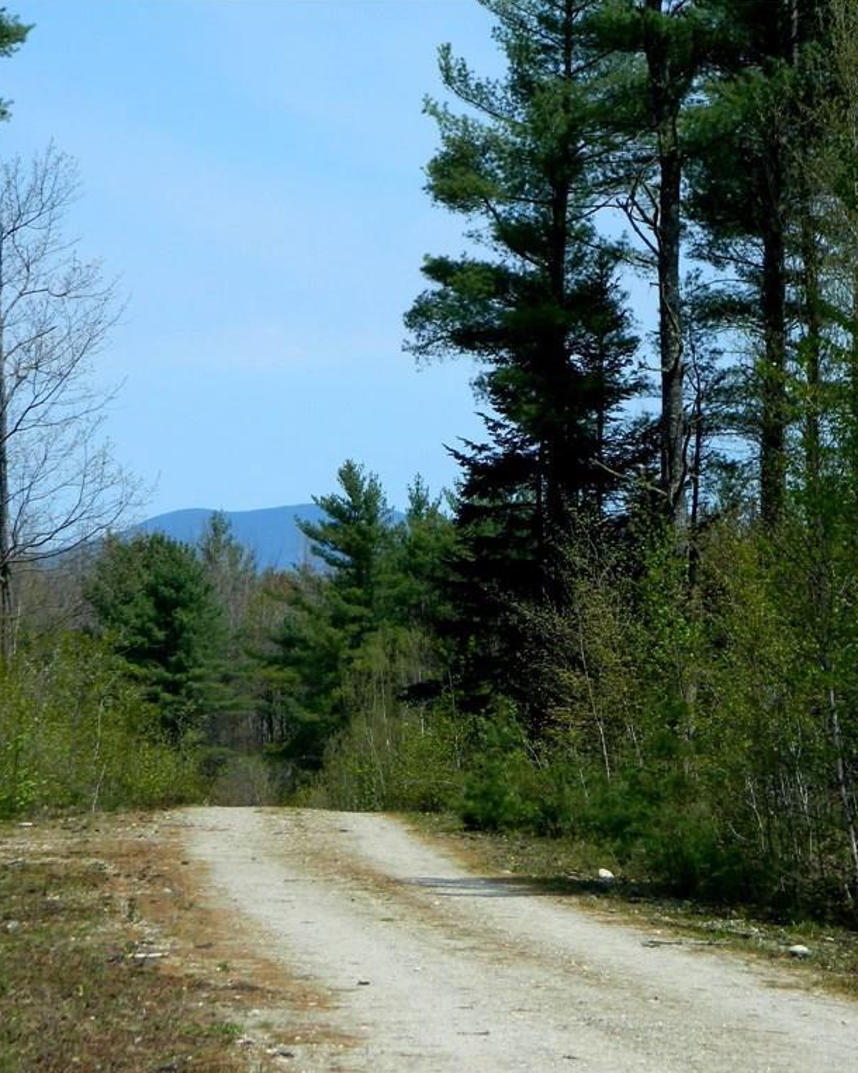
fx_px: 4287
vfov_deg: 14.3
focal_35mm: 135
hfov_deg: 11.4
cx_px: 374
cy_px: 537
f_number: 4.5
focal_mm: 18.6
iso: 80
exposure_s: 1/640
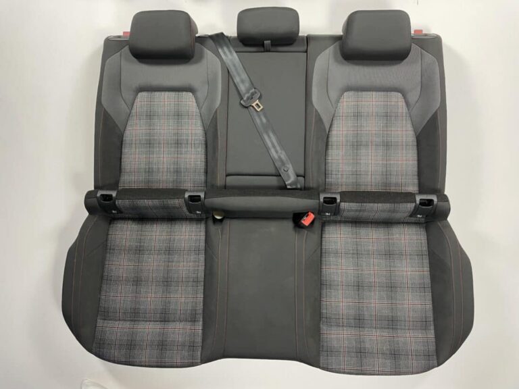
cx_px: 260
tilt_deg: -84.1
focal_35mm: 26
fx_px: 390
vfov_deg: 53.1
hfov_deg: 67.3
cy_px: 194
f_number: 1.6
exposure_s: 1/50
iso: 160
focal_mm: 4.2
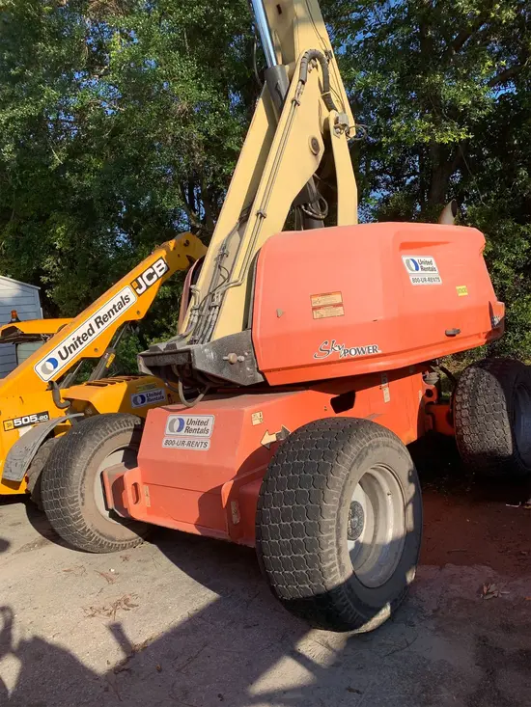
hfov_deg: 53.1
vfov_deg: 67.3
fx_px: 532
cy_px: 354
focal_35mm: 26
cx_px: 266
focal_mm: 4.25
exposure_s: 1/1916
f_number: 1.8
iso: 25
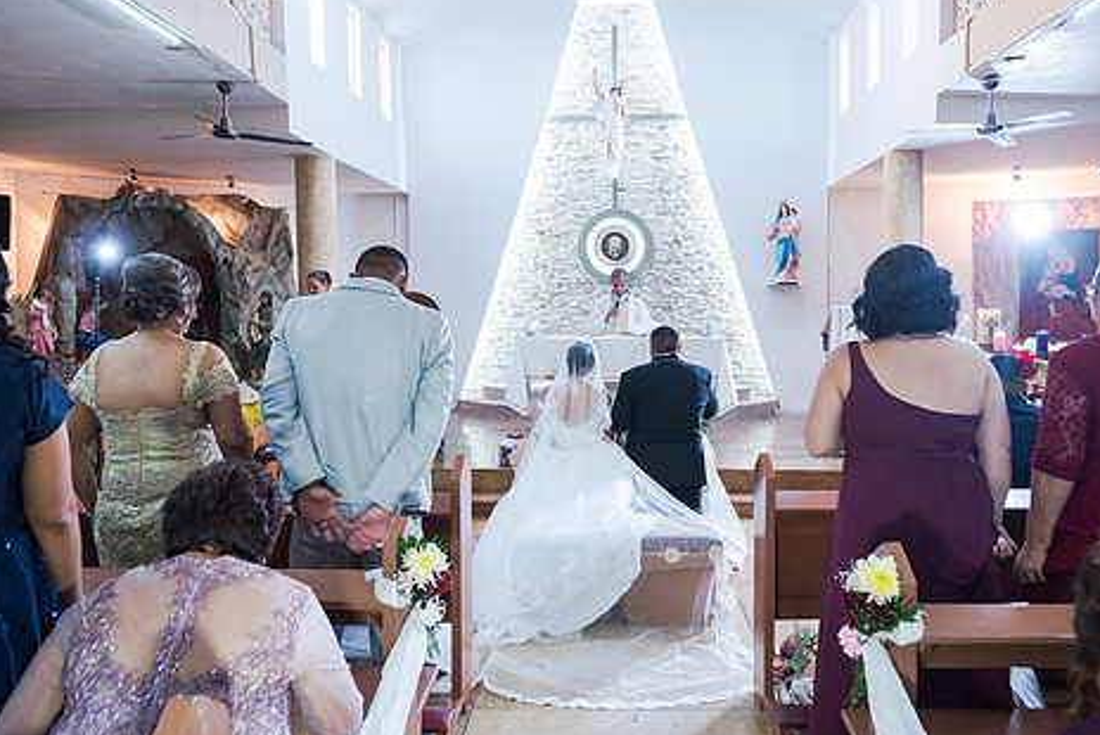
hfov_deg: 61.8
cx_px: 597
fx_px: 917
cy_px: 333
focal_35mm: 30
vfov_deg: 43.6
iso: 1600
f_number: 2.8
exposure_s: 1/80
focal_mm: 24
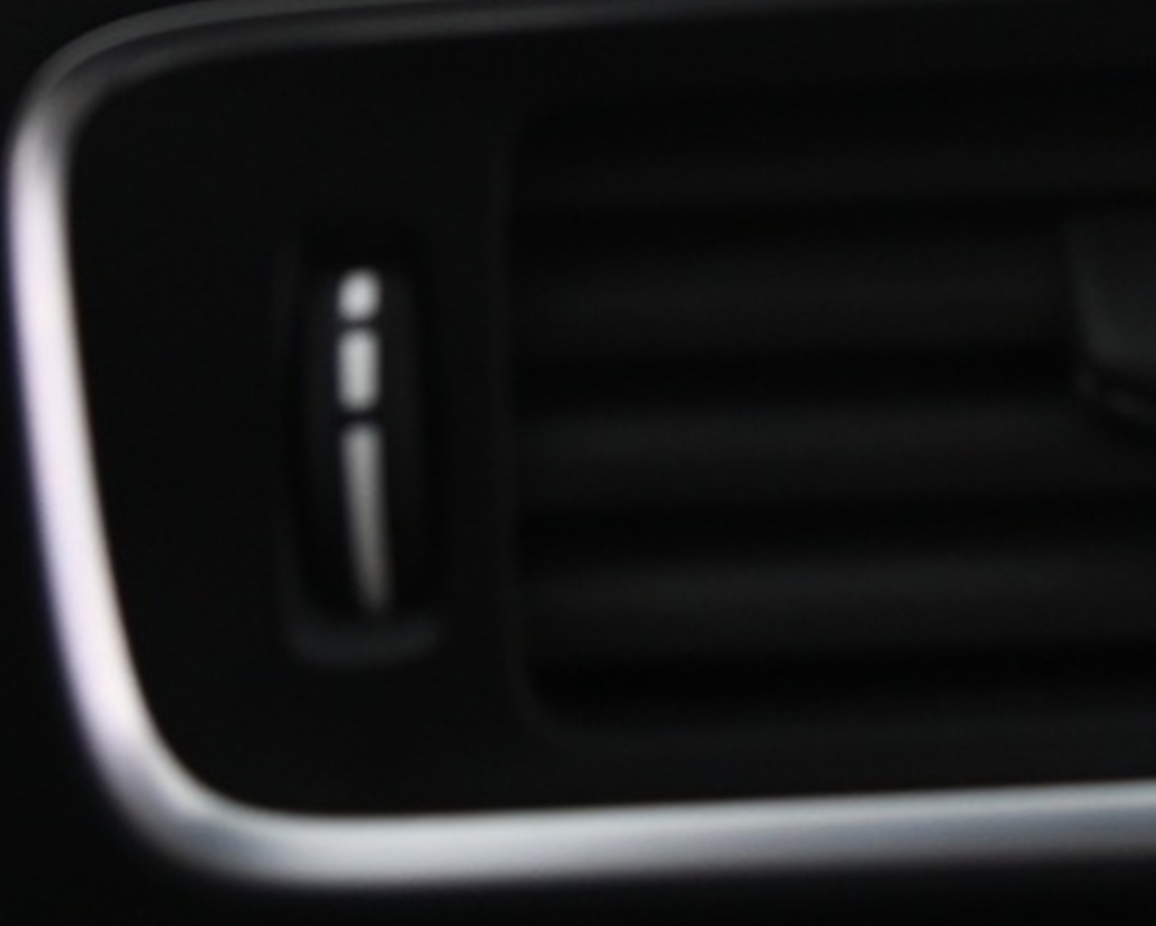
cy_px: -410
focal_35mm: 170
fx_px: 5819
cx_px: 1038
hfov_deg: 11.3
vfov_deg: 8.9
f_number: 4
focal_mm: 46
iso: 2000
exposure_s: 1/25
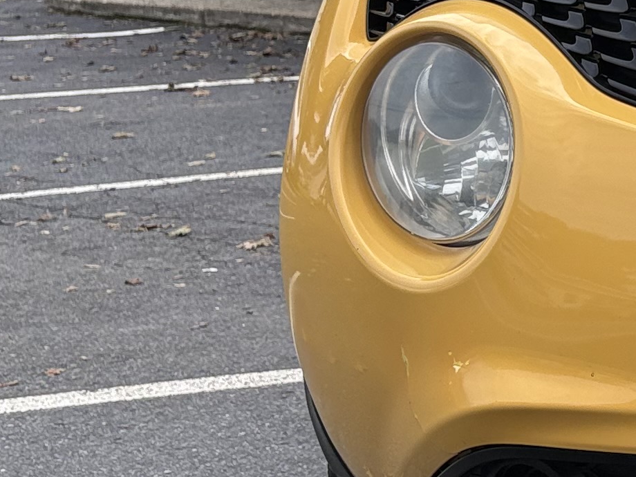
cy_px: 40
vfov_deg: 12.9
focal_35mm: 114
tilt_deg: -4.1
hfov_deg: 15.0
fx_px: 2095
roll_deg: -0.1
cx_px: 1156
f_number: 1.6
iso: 50
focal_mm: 5.96
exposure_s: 1/2075
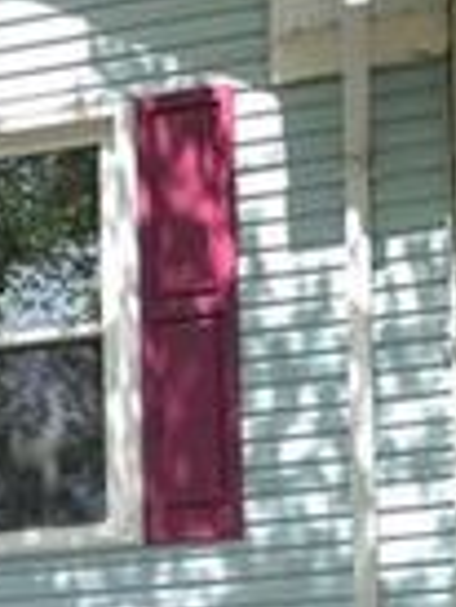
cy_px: 924
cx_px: -310
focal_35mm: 112
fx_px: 1964
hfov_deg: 12.3
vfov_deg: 16.0
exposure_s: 1/169
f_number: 1.7
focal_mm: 6.3
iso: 12
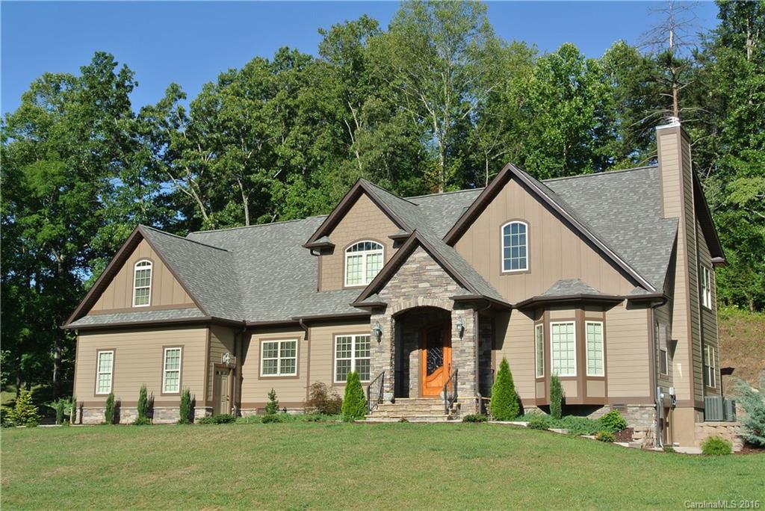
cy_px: 256
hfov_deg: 43.6
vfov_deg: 29.9
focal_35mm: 45
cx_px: 382
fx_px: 957
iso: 110
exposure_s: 1/60
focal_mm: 16.9
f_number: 16
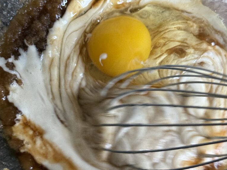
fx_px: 426
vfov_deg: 22.5
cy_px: 52
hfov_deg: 29.8
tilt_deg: -76.0
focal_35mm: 65
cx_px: 114
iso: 160
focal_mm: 6.76
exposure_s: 1/60
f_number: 1.78
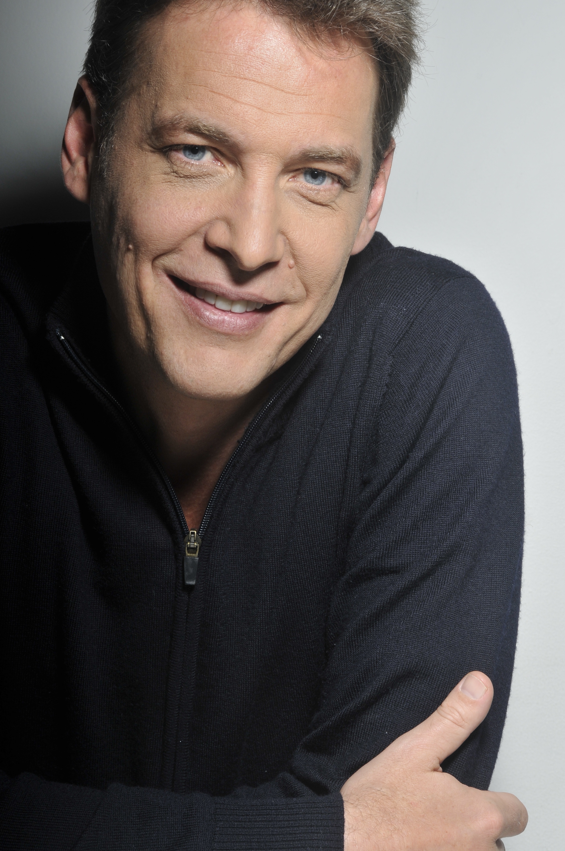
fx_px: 2869
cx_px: 272
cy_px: 404
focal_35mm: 122
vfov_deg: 16.9
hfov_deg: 11.2
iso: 200
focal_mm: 75
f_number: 16
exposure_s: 1/250
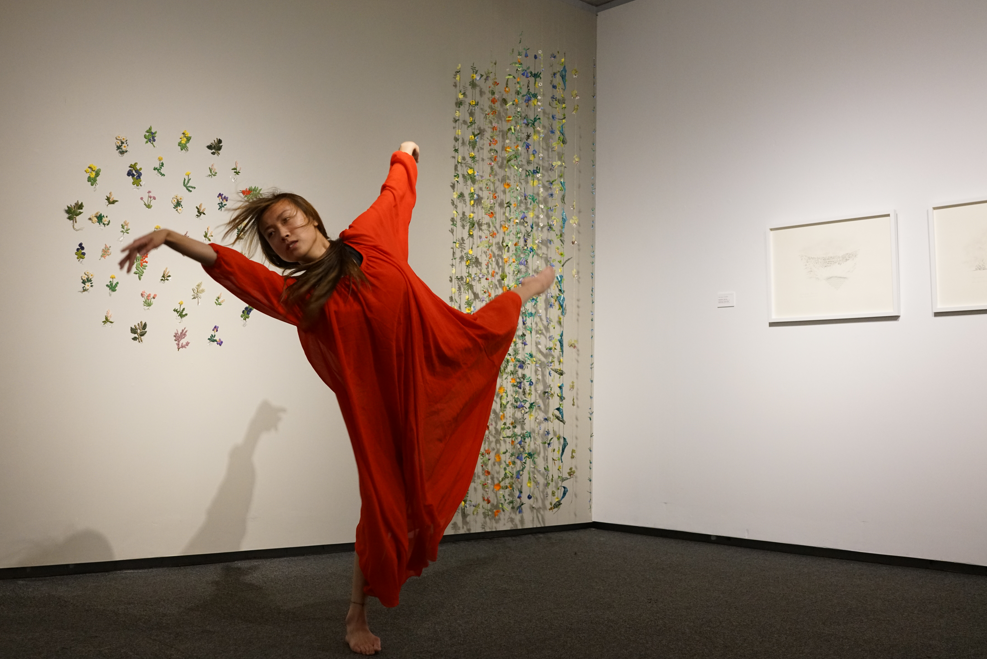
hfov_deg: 49.5
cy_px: 310
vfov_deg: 34.2
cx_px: 450
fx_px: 1069
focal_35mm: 39
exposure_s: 1/160
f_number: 4
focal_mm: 35
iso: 3200
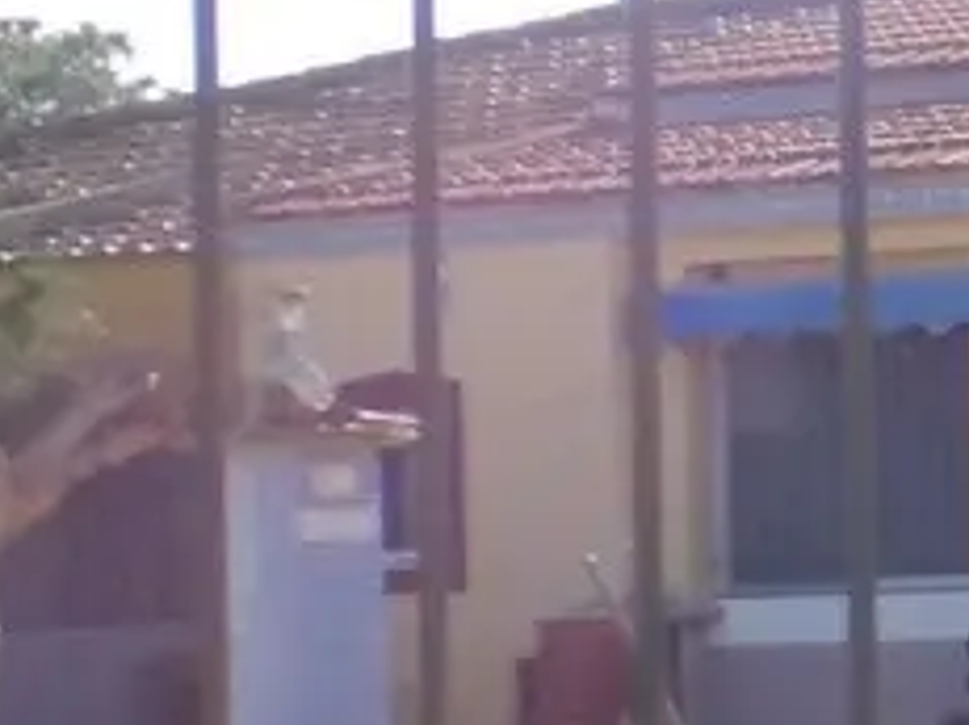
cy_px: 339
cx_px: 2362
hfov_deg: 11.9
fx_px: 3721
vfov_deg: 11.1
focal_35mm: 133
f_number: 4
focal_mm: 4.3
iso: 100
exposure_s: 1/640
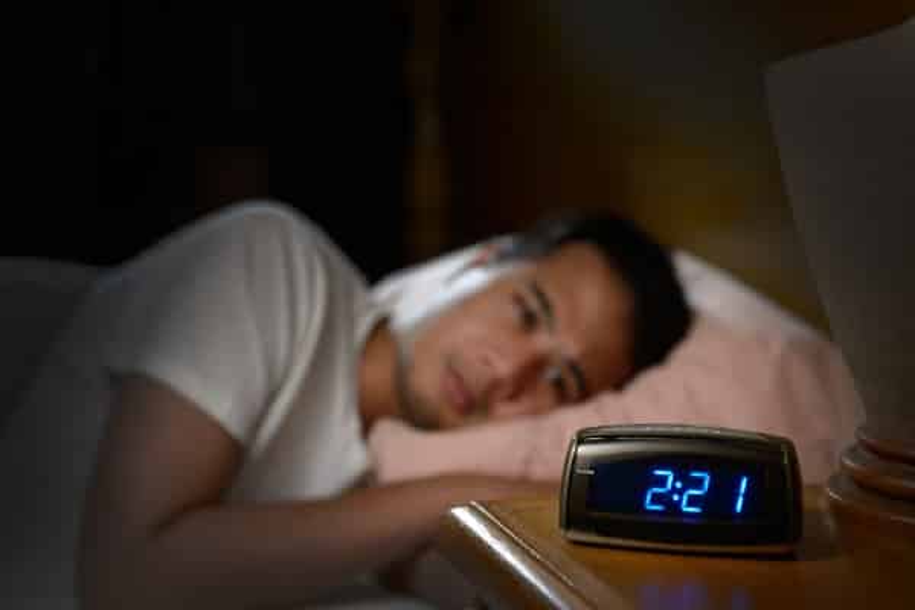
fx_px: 1779
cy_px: 305
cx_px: 458
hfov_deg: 28.8
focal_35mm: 70
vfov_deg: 19.5
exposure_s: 1/30
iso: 200
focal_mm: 70
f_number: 4.5
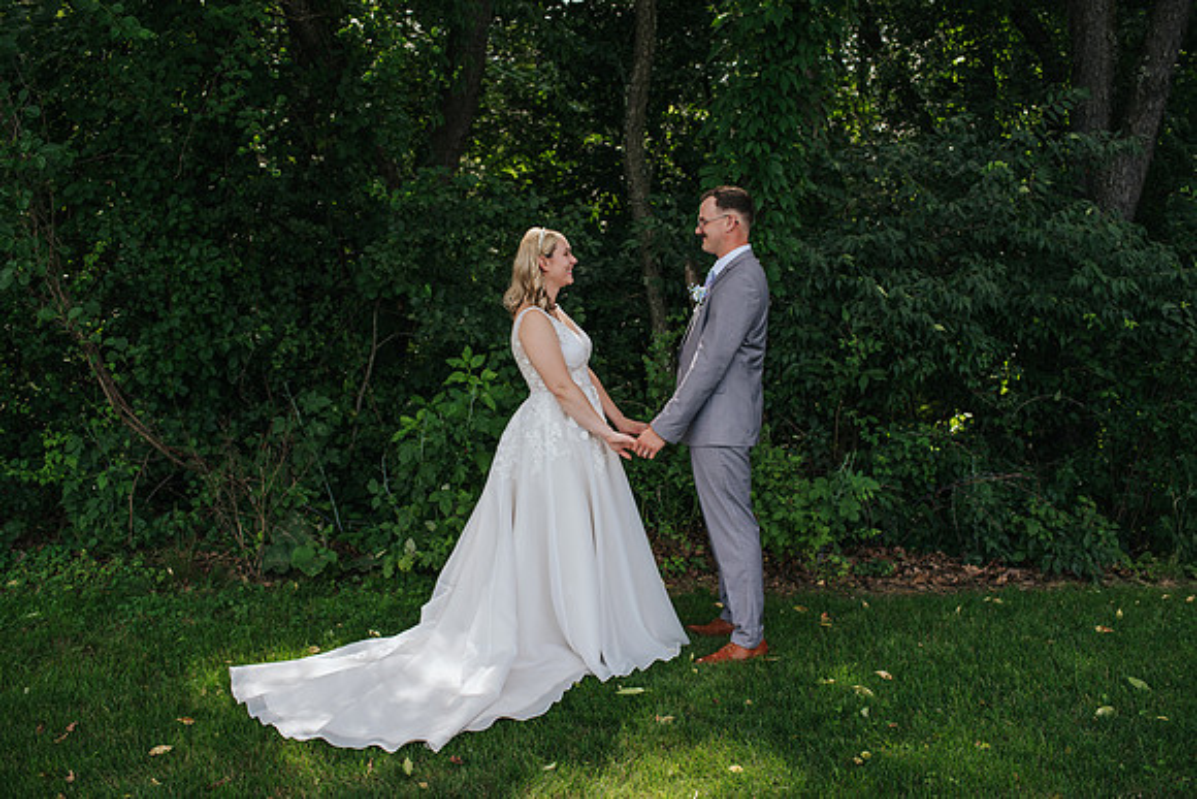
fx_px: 1167
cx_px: 598
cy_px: 400
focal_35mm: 35
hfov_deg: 54.3
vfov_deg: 37.8
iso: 100
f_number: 3.2
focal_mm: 35
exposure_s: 1/320
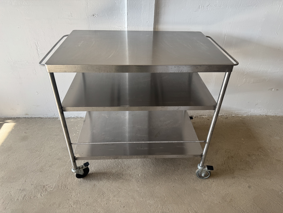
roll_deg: -1.2
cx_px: 142
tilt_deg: -34.7
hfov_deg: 71.6
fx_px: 196
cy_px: 106
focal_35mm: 24
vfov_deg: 56.8
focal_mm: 6.76
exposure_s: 1/145
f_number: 1.78
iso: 64
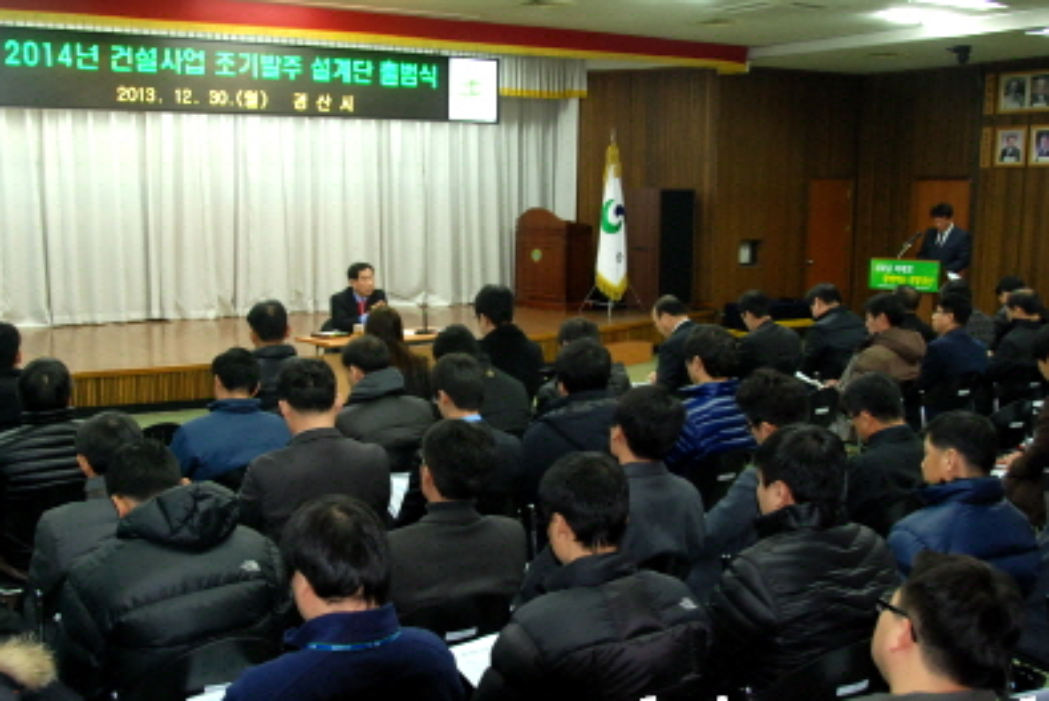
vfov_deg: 35.1
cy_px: 372
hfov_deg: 50.6
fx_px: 1108
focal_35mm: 38
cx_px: 486
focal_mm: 20
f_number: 5
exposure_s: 1/60
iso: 800
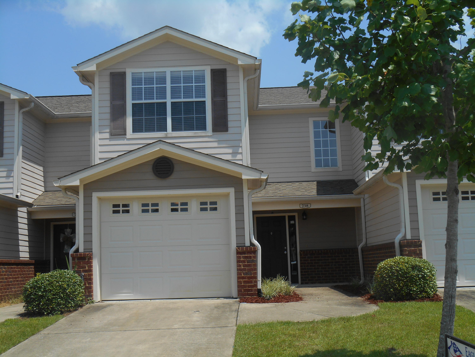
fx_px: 631
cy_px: 178
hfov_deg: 41.2
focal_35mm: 46
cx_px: 238
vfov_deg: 31.5
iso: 80
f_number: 4
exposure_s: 1/1000
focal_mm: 8.3
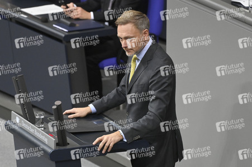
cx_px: 126
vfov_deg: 4.4
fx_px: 2168
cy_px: 84
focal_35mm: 310
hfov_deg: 6.7
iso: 10000
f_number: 5.6
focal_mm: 310
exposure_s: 1/400
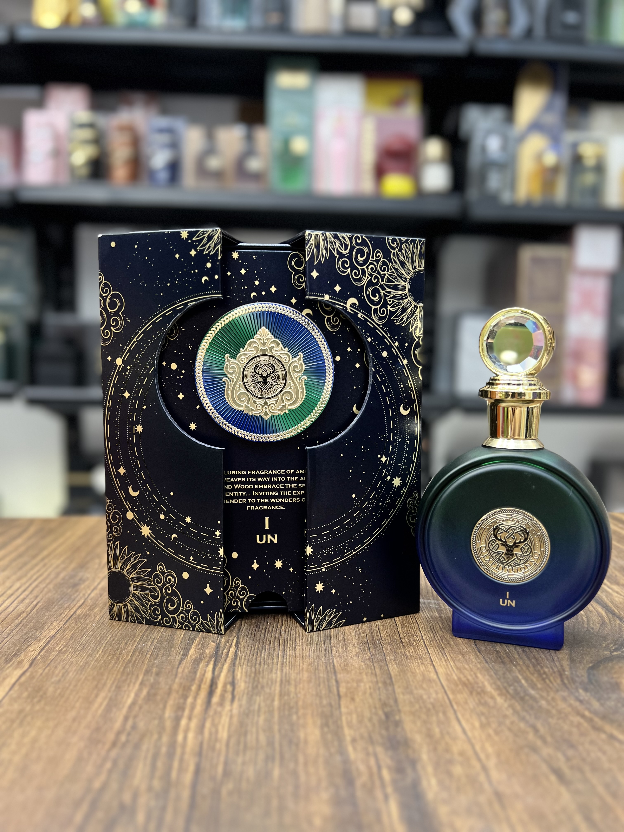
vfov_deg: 67.3
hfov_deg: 53.1
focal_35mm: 26
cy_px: 416
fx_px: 625
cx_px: 312
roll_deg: -2.5
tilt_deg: -6.9
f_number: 1.5
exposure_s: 1/74
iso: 125
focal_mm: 5.7
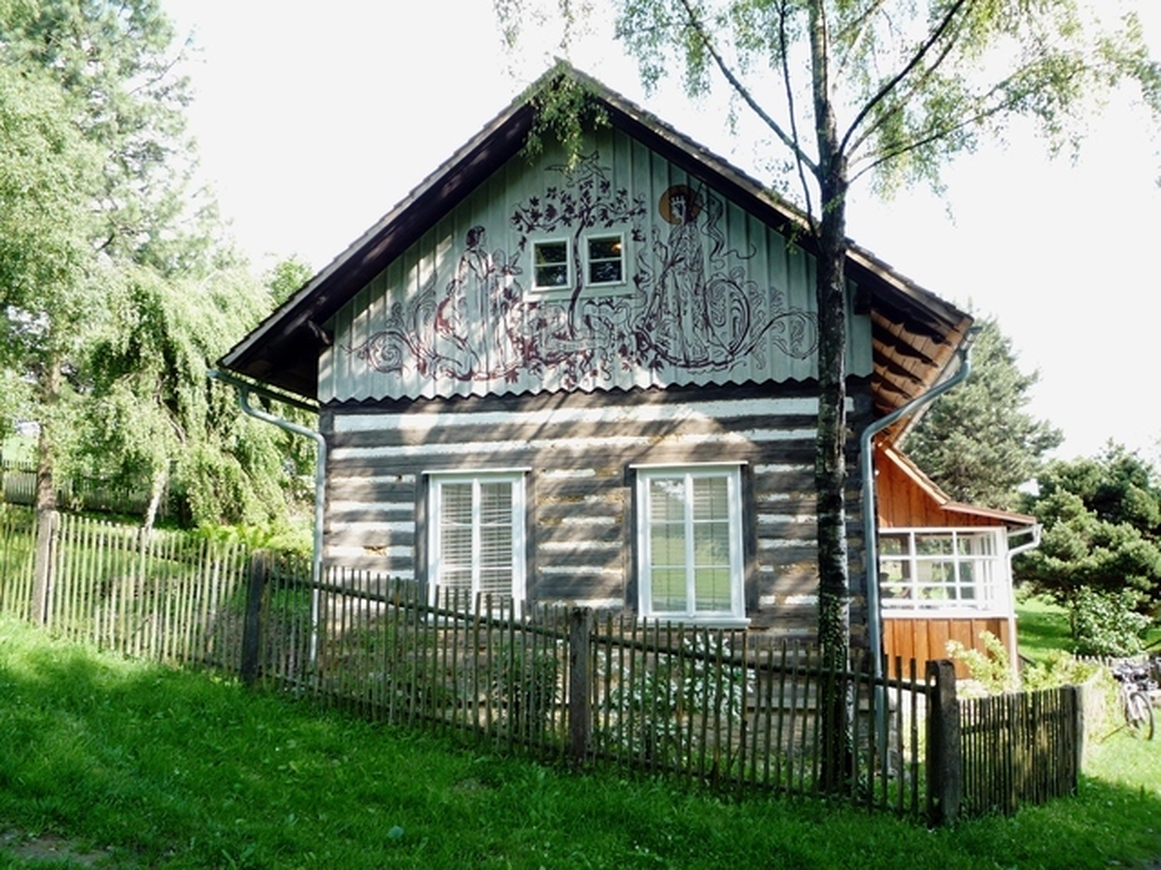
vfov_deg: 46.8
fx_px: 1006
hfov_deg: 60.0
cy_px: 435
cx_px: 580
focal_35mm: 30
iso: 100
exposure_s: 1/100
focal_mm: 5.2
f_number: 3.5
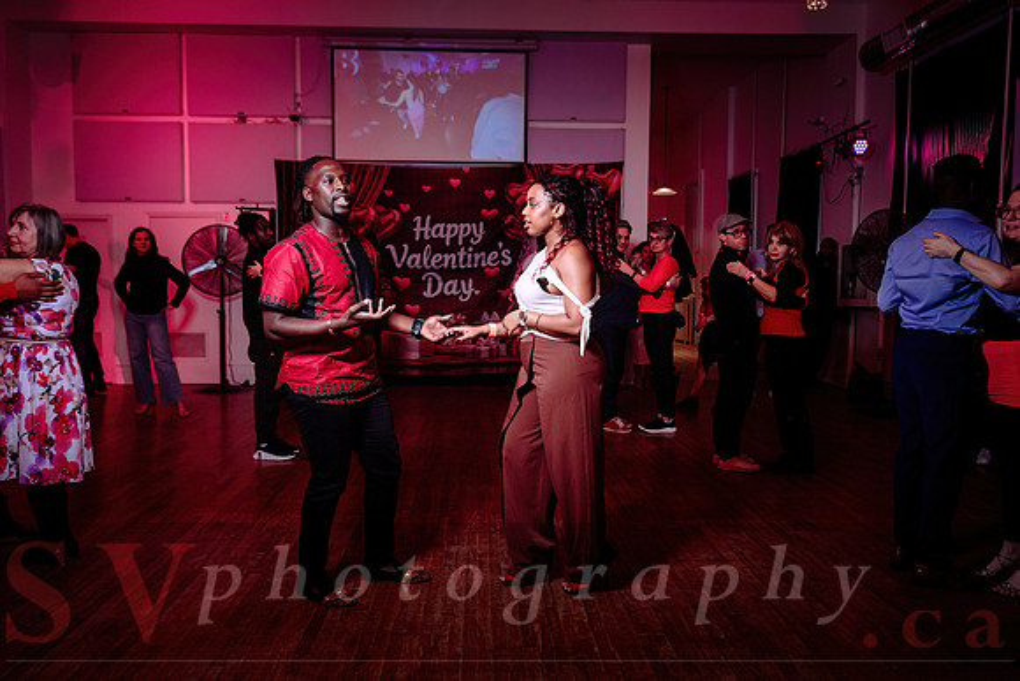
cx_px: 517
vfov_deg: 45.5
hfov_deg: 64.2
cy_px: 341
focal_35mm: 29
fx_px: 812
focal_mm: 28
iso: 500
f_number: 2.8
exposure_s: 1/160
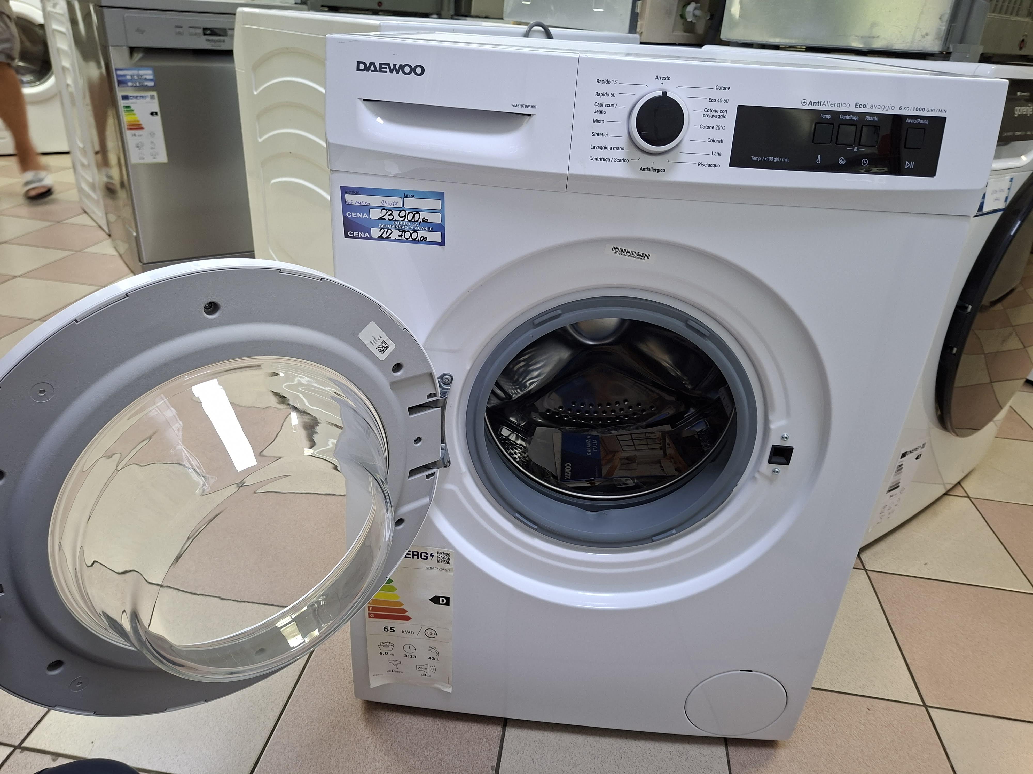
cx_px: 516
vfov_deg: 58.9
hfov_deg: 73.9
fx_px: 686
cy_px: 387
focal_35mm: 23
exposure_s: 1/33
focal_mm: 5.54
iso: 250
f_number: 1.8
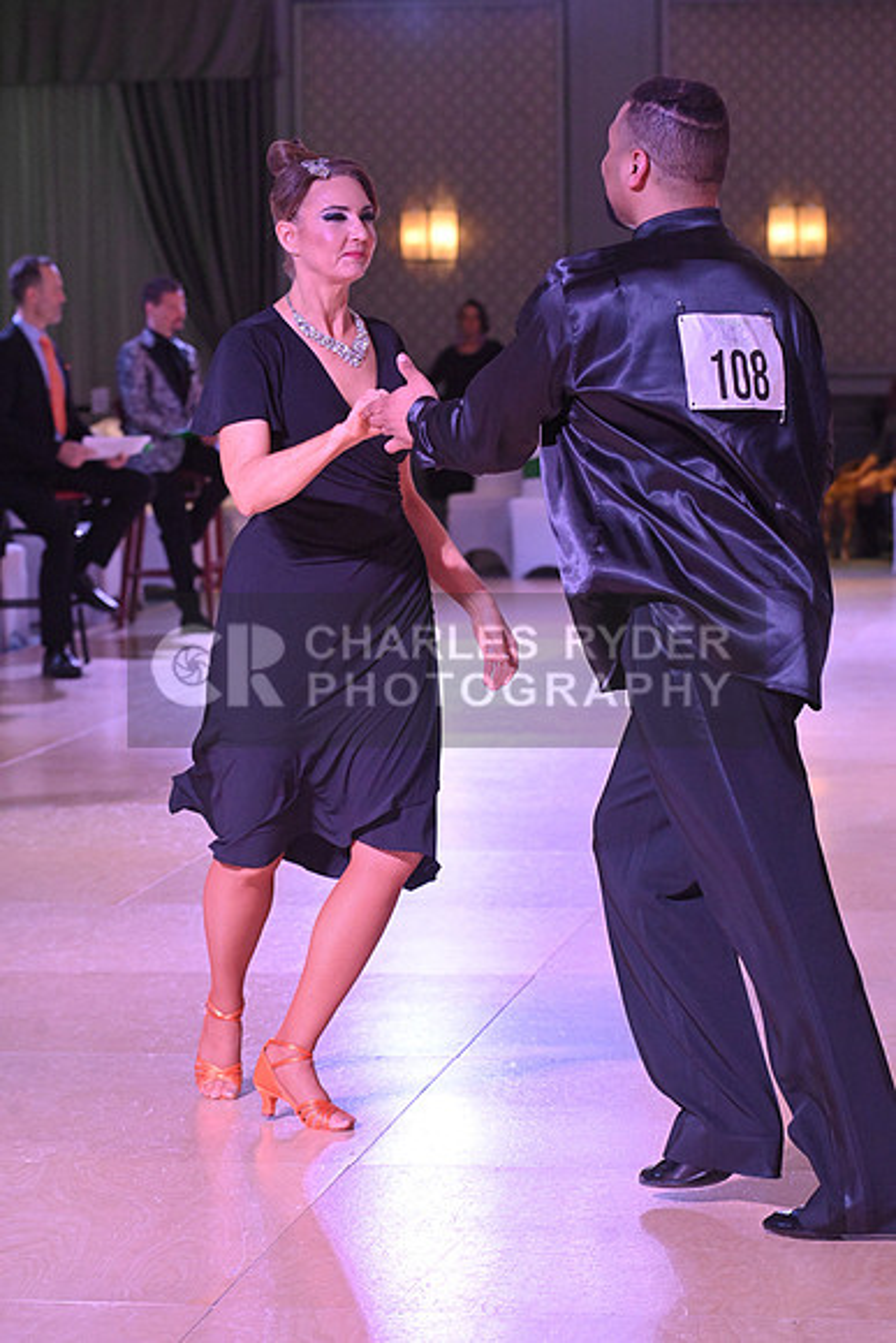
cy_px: 672
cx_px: 448
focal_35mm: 122
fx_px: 4552
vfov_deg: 16.8
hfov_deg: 11.2
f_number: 7.1
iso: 5000
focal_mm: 122
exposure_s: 1/400
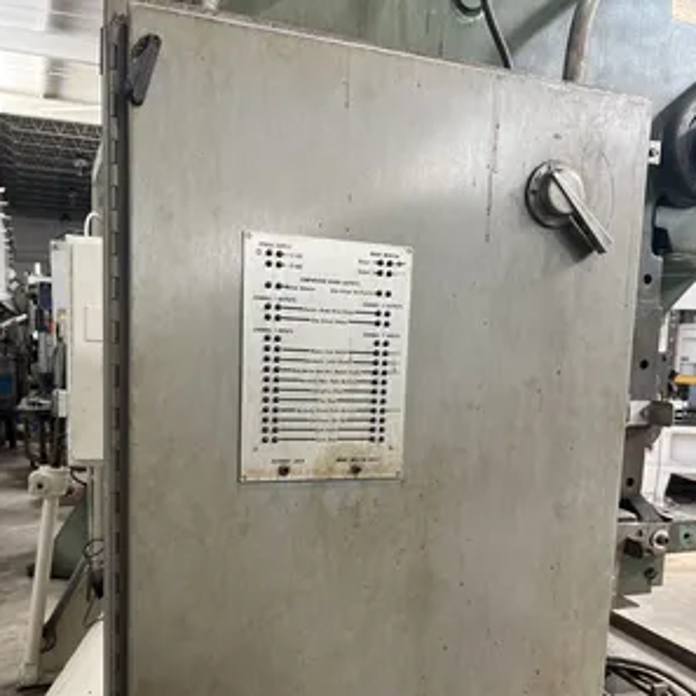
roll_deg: -1.6
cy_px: 431
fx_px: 705
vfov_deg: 52.0
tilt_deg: -5.7
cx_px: 349
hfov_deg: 52.5
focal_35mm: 31
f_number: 1.5
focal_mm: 5.7
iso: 125
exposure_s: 1/121
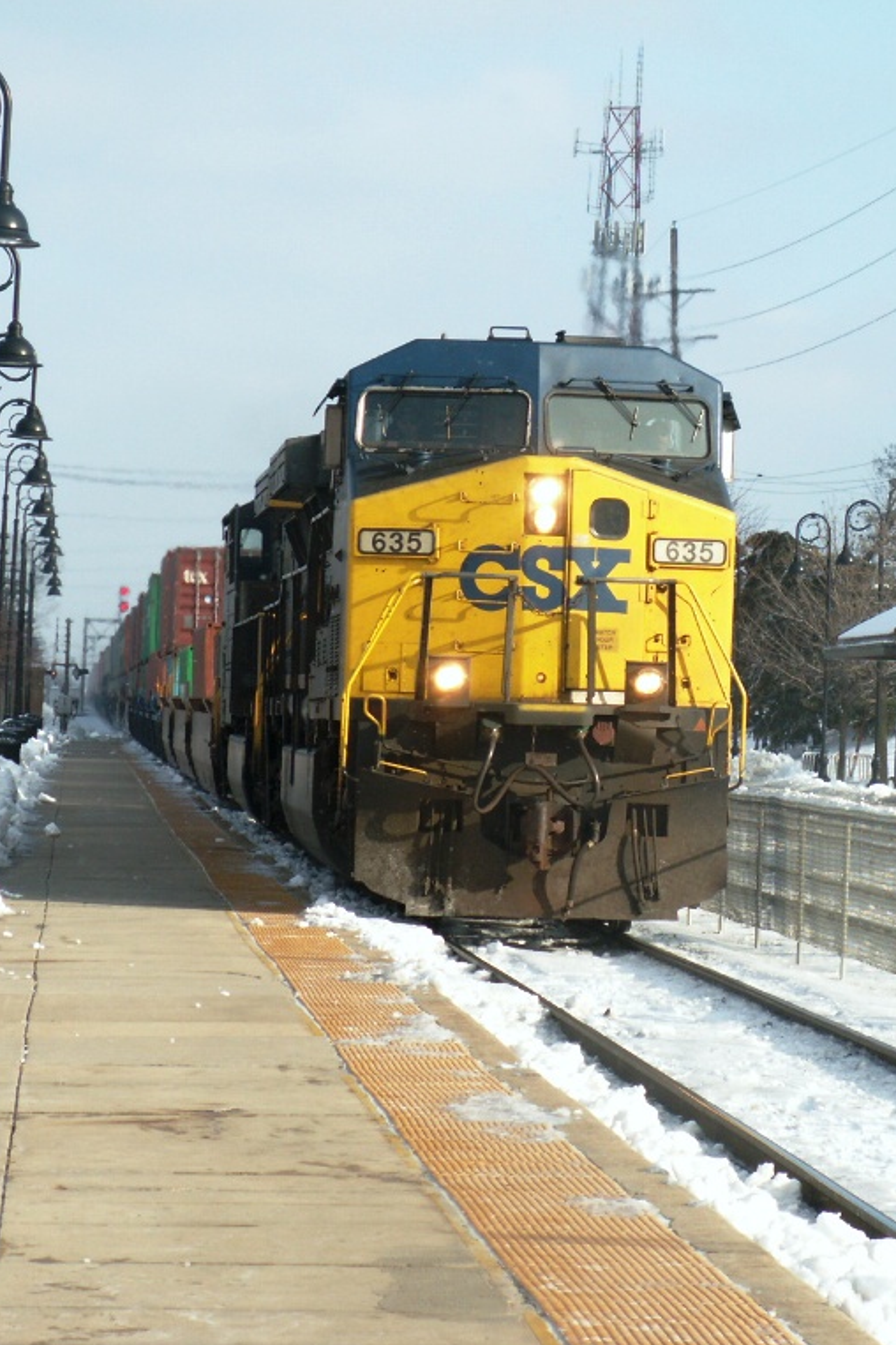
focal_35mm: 176
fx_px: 6570
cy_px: 676
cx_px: 559
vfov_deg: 11.7
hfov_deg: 7.8
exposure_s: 1/320
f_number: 4
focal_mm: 20.56
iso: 50
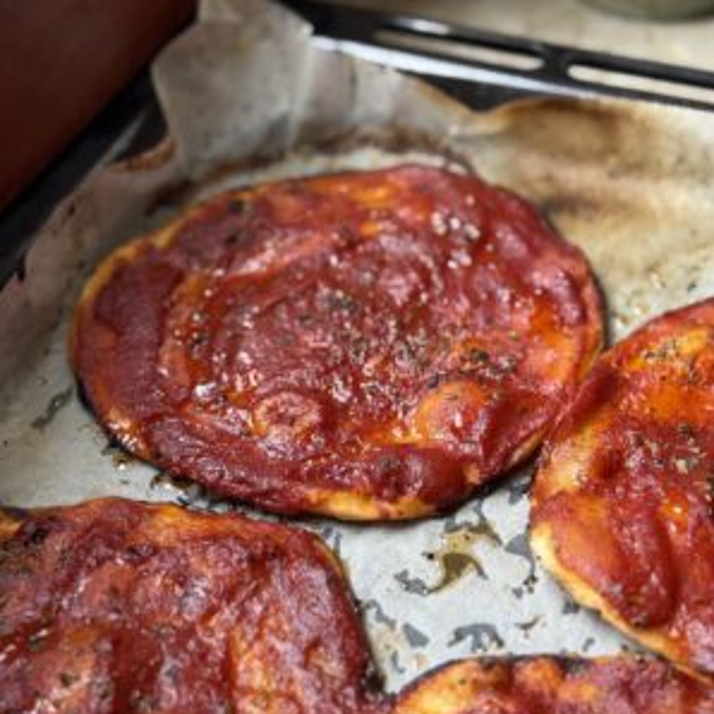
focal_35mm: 57
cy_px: 403
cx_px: 357
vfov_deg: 30.0
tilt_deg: -45.0
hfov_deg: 30.0
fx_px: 1330
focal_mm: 6.76
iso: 64
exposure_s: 1/213
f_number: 1.78
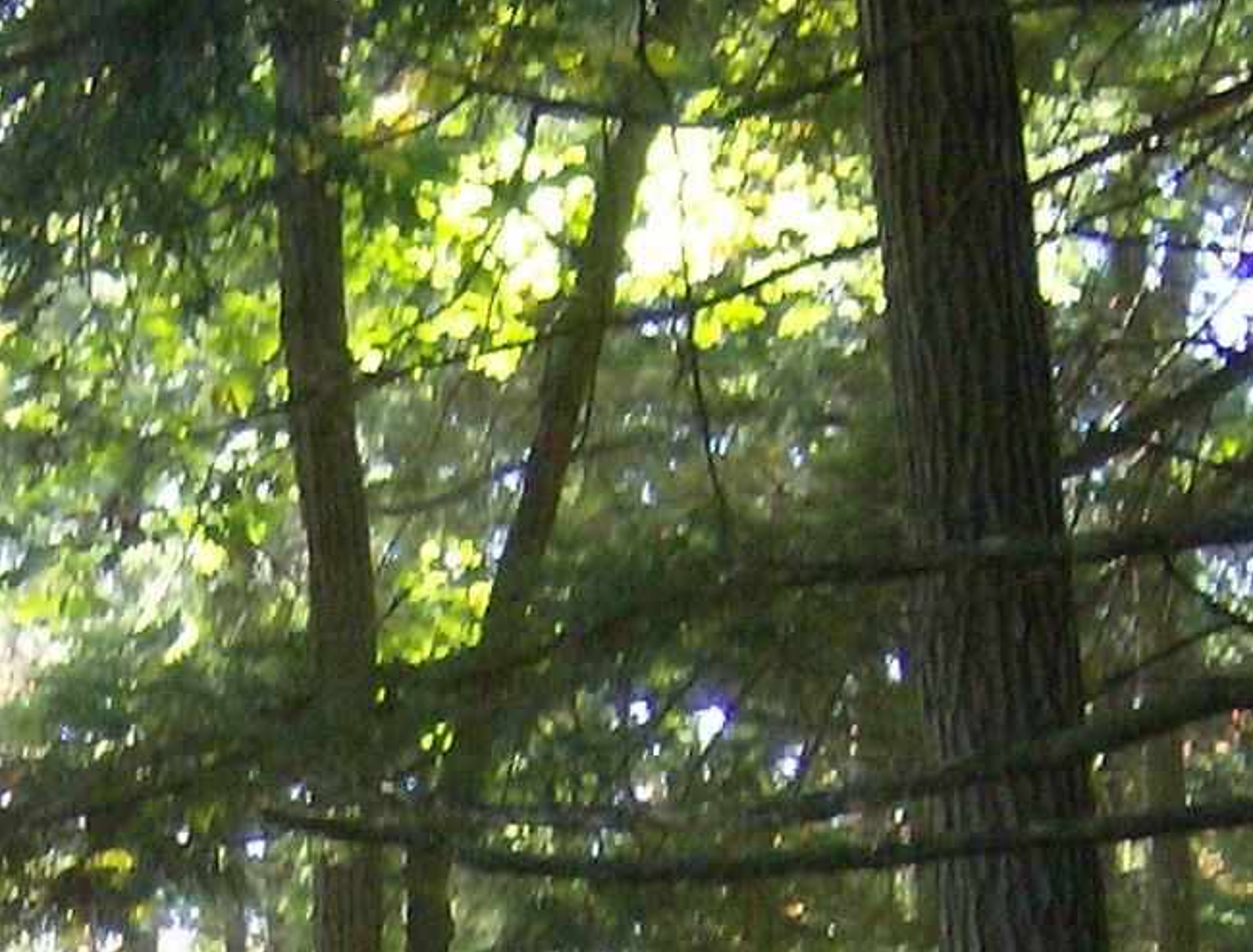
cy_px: 1434
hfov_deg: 12.6
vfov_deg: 9.4
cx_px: 106
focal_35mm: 155
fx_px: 5638
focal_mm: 6
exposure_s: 1/64
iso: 166
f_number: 2.8
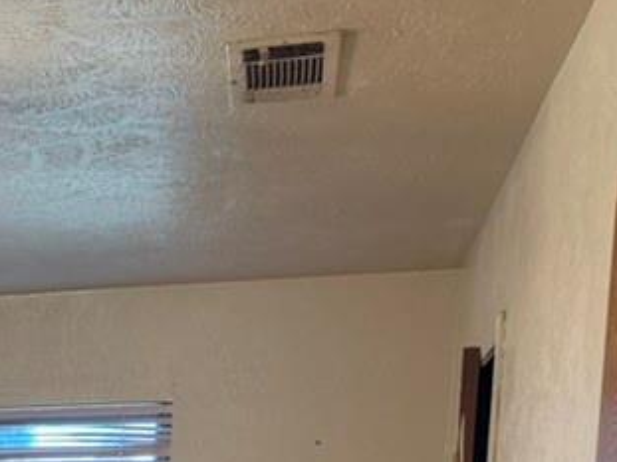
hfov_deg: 21.2
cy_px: 742
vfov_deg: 16.6
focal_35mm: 79
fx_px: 1408
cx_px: -288
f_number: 1.78
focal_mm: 6.76
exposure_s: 1/60
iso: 200
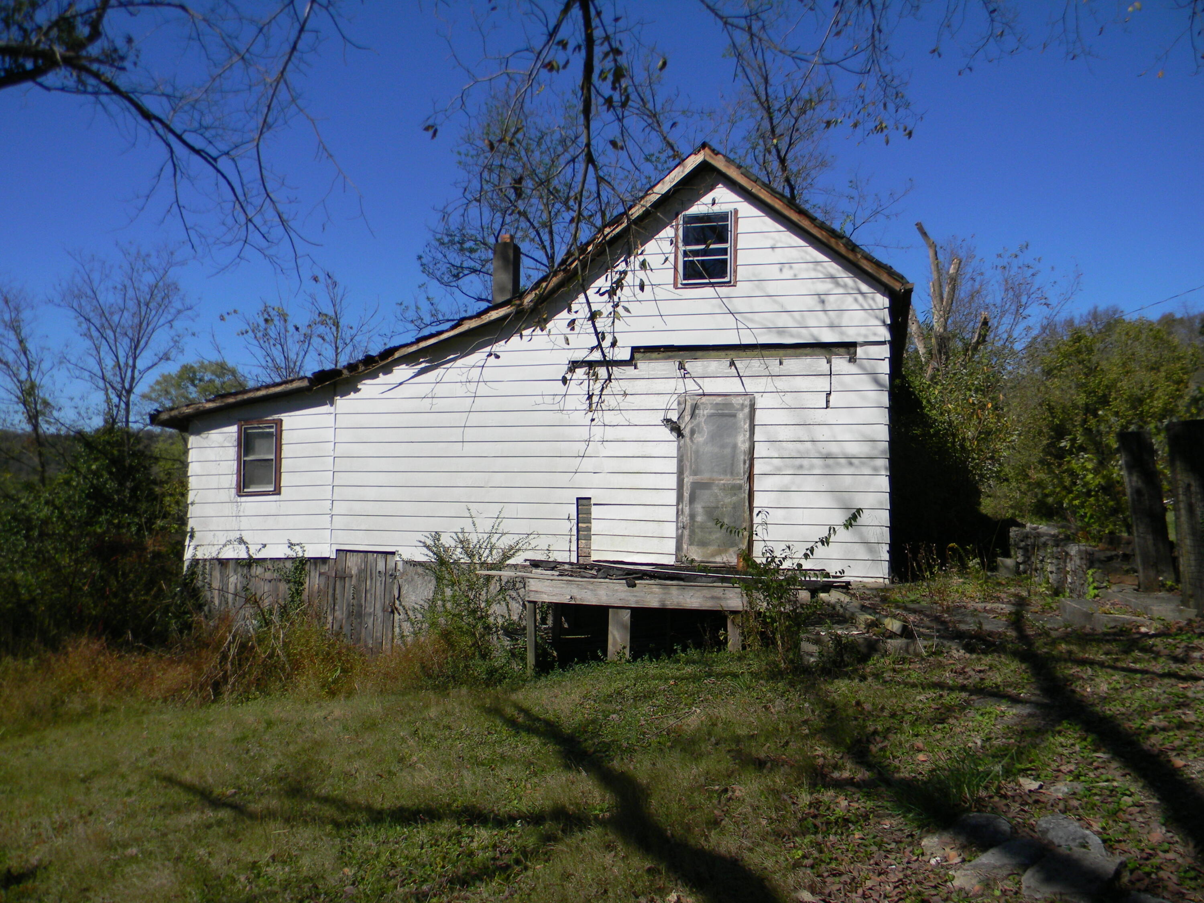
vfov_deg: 49.7
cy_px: 452
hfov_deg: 63.4
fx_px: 974
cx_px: 602
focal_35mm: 28
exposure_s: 1/536
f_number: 7
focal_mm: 5
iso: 80
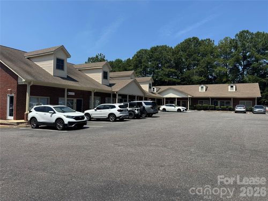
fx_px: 186
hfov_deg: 71.6
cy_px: 100
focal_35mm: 24
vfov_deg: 56.8
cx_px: 134
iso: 80
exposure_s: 1/4608
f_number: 1.78
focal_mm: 6.76
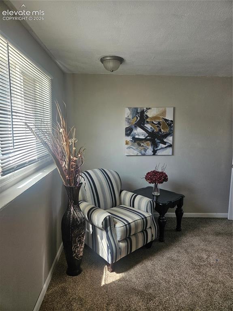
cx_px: 116
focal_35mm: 23
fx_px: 207
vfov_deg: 74.0
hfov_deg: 58.8
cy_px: 156
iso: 50
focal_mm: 5.4
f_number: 1.8
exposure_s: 1/120
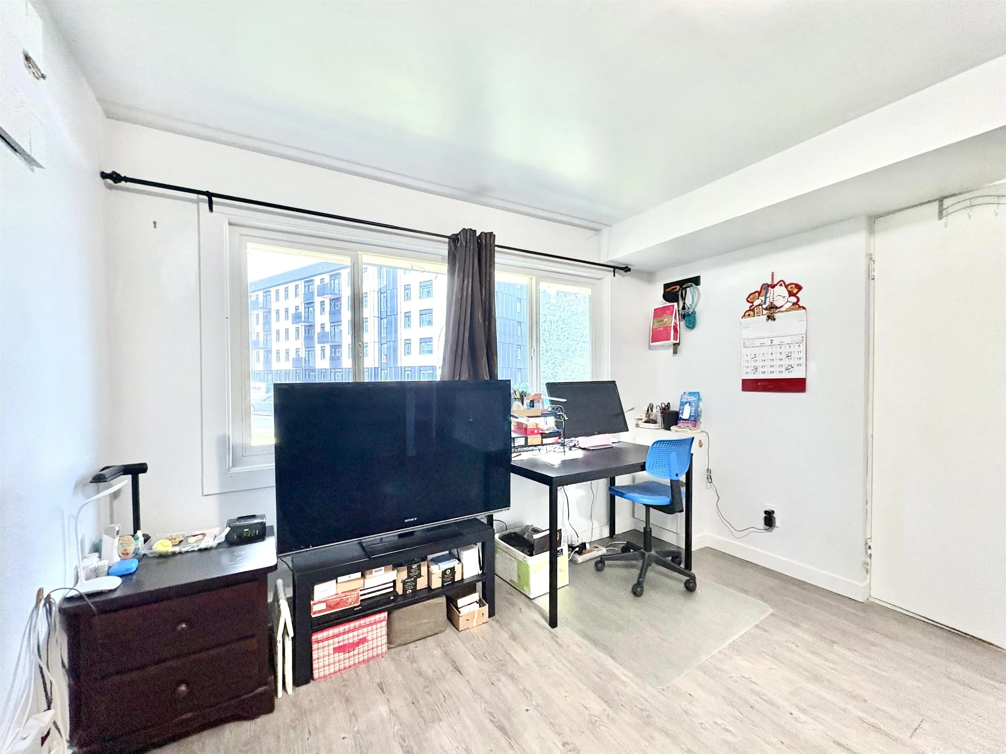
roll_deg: +0.9
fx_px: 407
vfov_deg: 85.7
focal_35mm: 14
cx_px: 503
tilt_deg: +0.7
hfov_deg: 102.1
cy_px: 377
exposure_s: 1/60
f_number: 2.2
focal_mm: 2.22
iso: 640
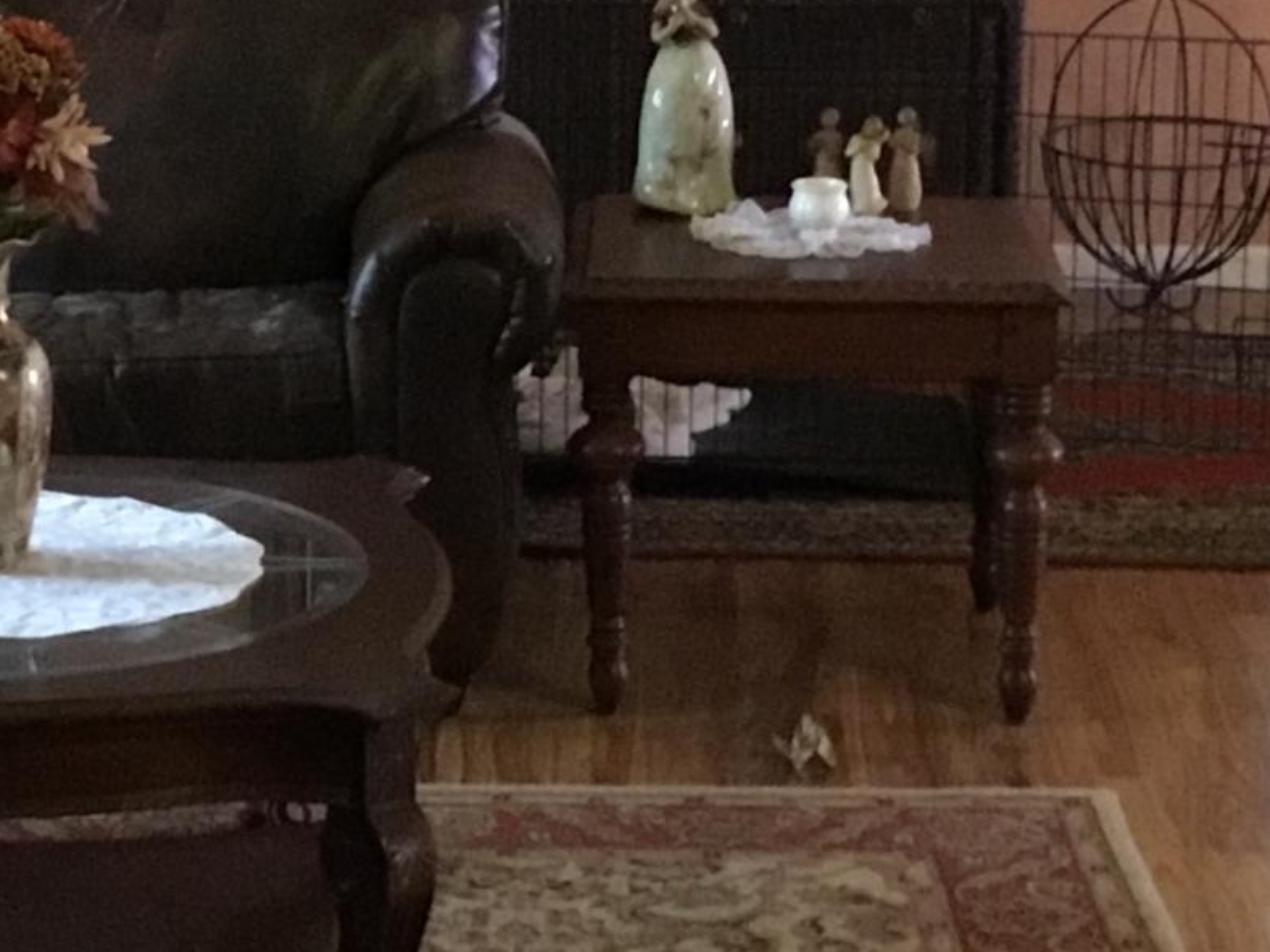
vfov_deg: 12.5
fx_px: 4329
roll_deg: -0.4
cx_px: 272
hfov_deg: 16.6
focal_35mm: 118
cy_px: 319
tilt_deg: -11.7
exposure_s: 1/15
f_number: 2.4
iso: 400
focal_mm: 3.3
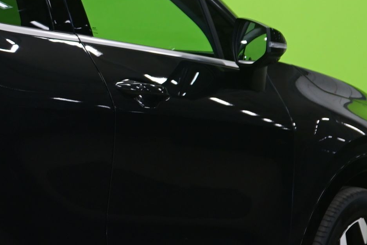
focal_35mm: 197
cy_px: 95
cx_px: -181
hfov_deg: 10.1
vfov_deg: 7.0
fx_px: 2008
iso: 400
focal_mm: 47
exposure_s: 1/8
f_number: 5
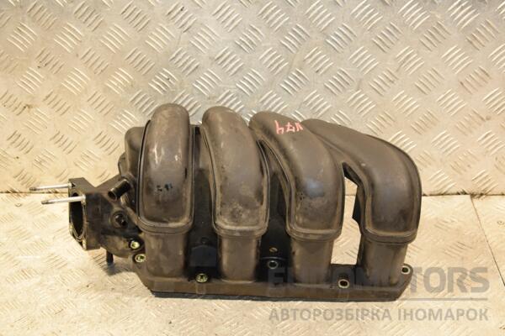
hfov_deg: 35.1
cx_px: 252
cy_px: 168
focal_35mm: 57
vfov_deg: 23.8
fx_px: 800
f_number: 5
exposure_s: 1/80
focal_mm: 38
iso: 800
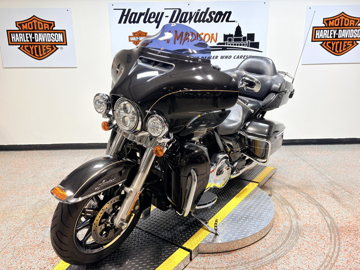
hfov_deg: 67.3
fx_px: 270
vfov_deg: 53.1
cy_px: 135
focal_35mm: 26
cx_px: 180
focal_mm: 5.96
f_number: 1.6
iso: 64
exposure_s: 1/120
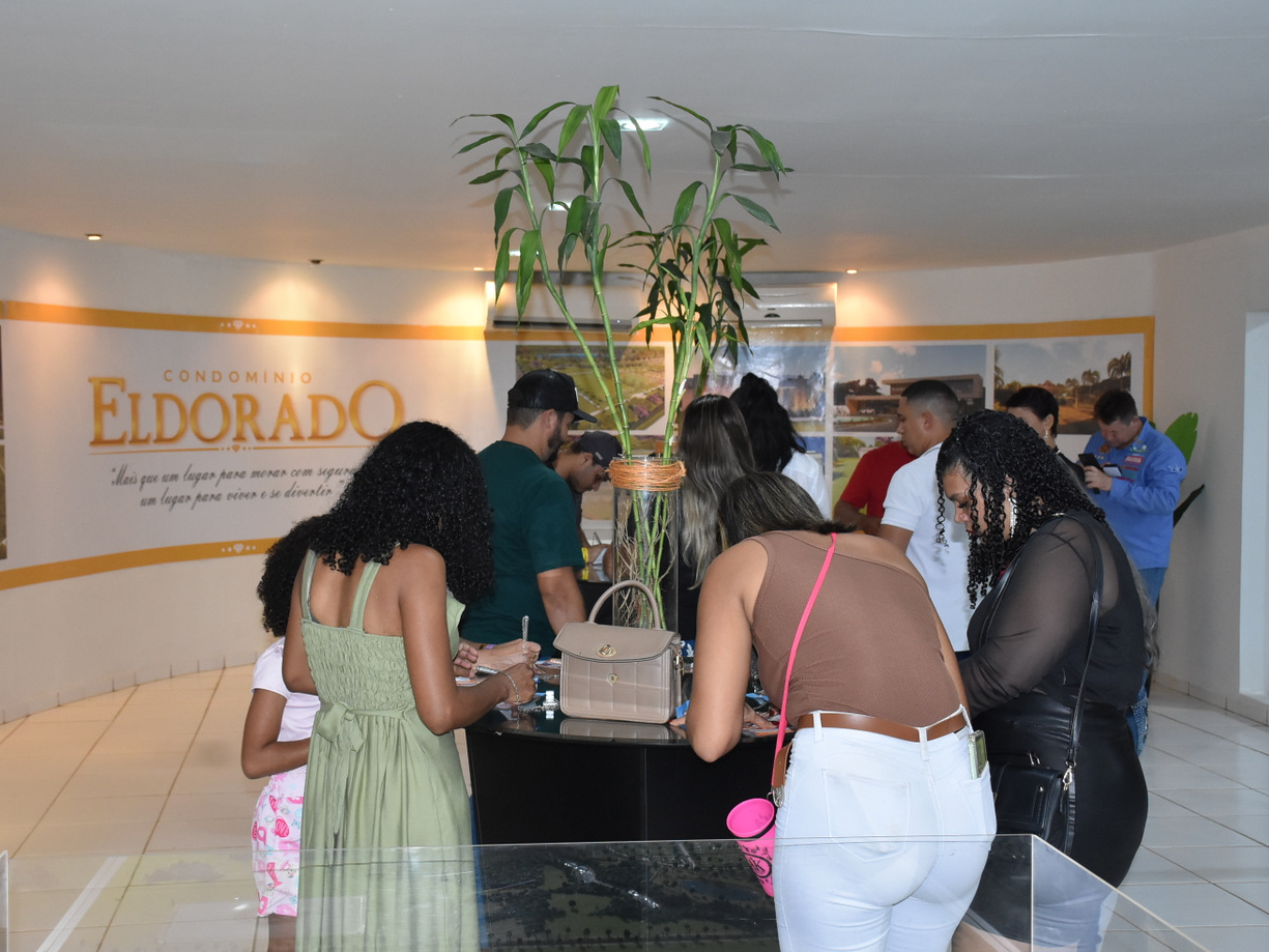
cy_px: 477
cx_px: 579
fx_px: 1633
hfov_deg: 42.4
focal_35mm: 45
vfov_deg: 32.5
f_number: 5.6
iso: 1600
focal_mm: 27
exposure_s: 1/60
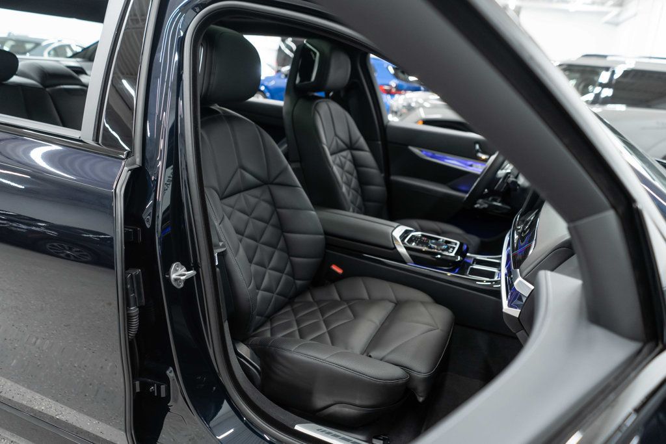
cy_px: 222
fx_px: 518
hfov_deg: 65.5
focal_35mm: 28
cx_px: 333
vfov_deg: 46.4
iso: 1000
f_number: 3.2
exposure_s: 1/50
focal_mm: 28
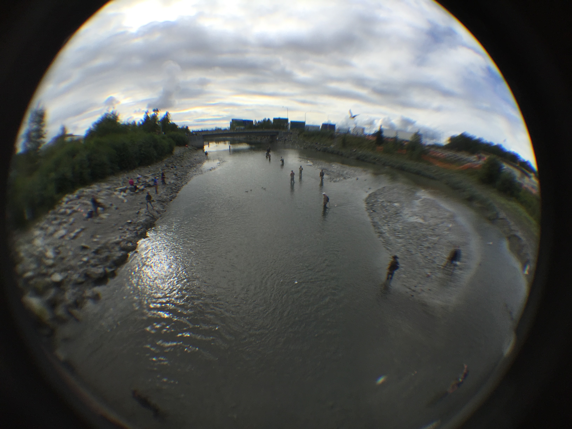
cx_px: 286
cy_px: 214
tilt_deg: -22.6
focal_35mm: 29
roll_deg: -1.3
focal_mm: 4.15
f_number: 2.2
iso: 32
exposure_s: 1/2083
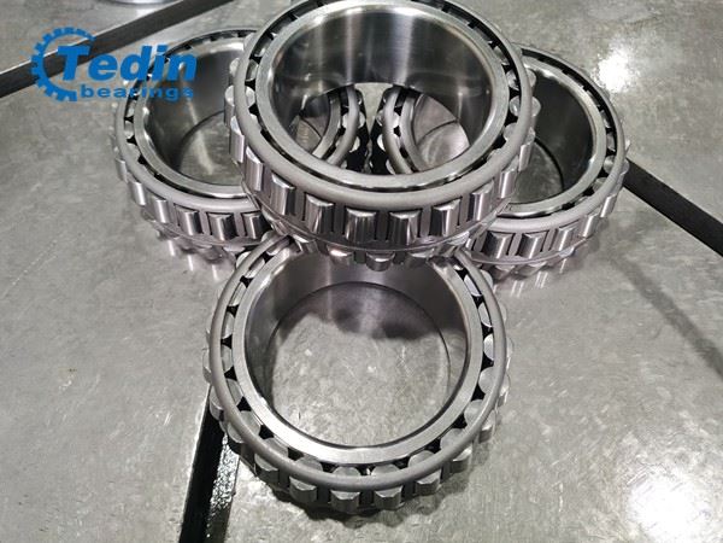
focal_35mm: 27
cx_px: 362
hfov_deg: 65.3
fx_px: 564
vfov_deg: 51.4
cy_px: 272
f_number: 1.8
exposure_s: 1/50
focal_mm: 5.58
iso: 160
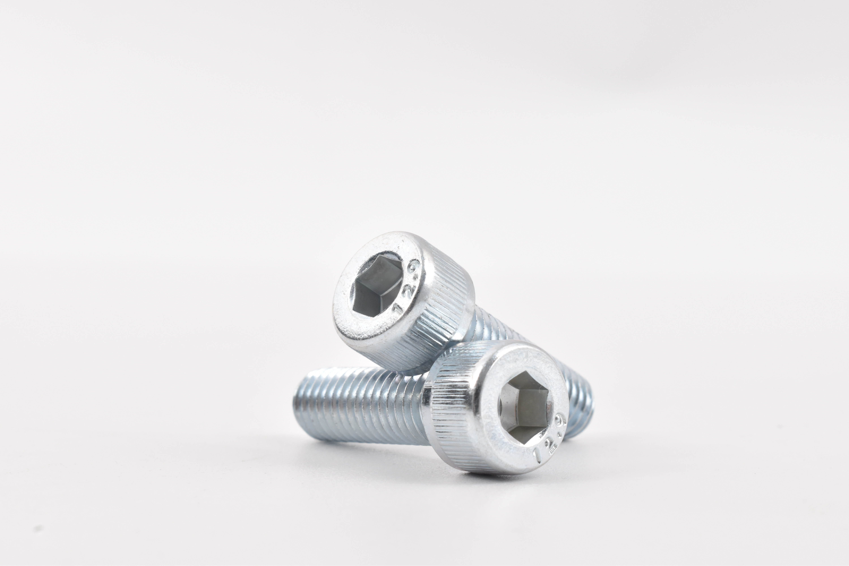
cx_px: 424
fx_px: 1945
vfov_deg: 16.6
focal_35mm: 82
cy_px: 283
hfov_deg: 24.6
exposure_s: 1/80
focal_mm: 55
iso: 800
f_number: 16
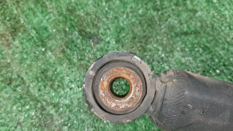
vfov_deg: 39.8
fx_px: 179
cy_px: 85
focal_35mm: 29
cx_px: 114
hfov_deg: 66.1
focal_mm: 3.93
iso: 278
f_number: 1.7
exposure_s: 1/25
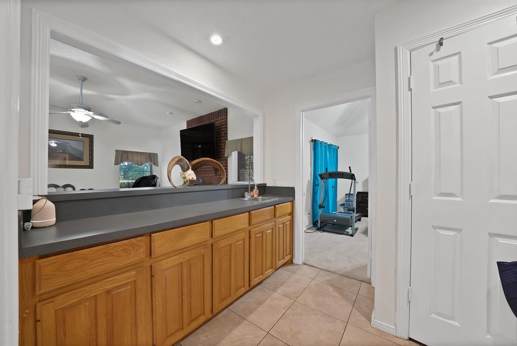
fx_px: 172
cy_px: 173
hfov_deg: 112.6
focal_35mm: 12
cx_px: 258
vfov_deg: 90.1
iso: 640
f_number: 9
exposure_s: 1.6
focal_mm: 12
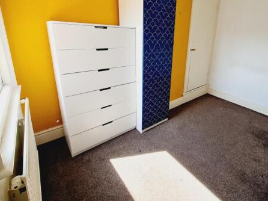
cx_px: 169
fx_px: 132
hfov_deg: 89.1
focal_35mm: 17
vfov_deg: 72.9
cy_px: 71
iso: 64
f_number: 2.2
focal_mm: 2.2
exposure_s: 1/115
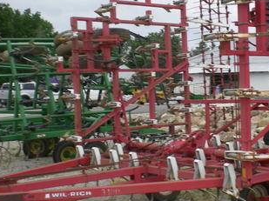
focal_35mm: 67
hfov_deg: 28.6
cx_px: 198
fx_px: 520
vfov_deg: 21.9
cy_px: 94
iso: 50
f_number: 4.6
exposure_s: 1/215
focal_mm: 6.3
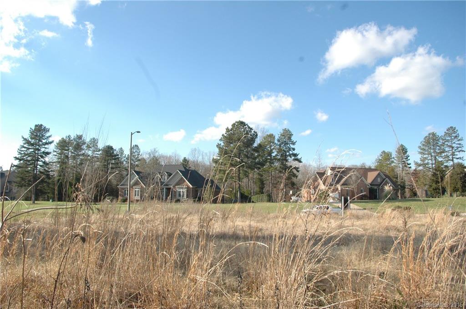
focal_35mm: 27
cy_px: 154
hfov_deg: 67.4
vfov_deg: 47.8
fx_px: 349
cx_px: 233
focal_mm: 18
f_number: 10
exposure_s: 1/400
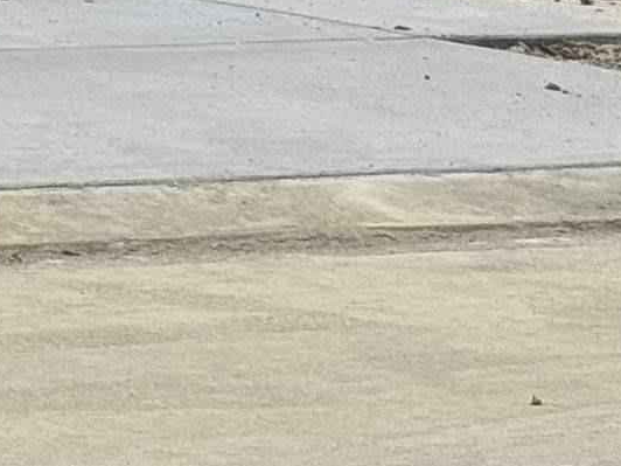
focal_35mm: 277
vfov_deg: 5.2
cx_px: -1044
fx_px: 4969
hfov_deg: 6.7
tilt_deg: +2.5
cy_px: -722
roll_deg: -1.3
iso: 64
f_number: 1.78
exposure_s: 1/3817
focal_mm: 6.76
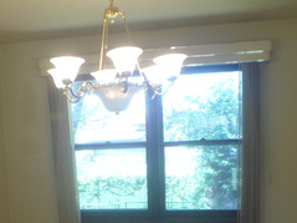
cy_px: 228
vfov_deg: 17.3
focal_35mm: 83
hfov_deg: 23.4
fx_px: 712
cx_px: 93
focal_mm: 5.6
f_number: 3
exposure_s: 1/40
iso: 80
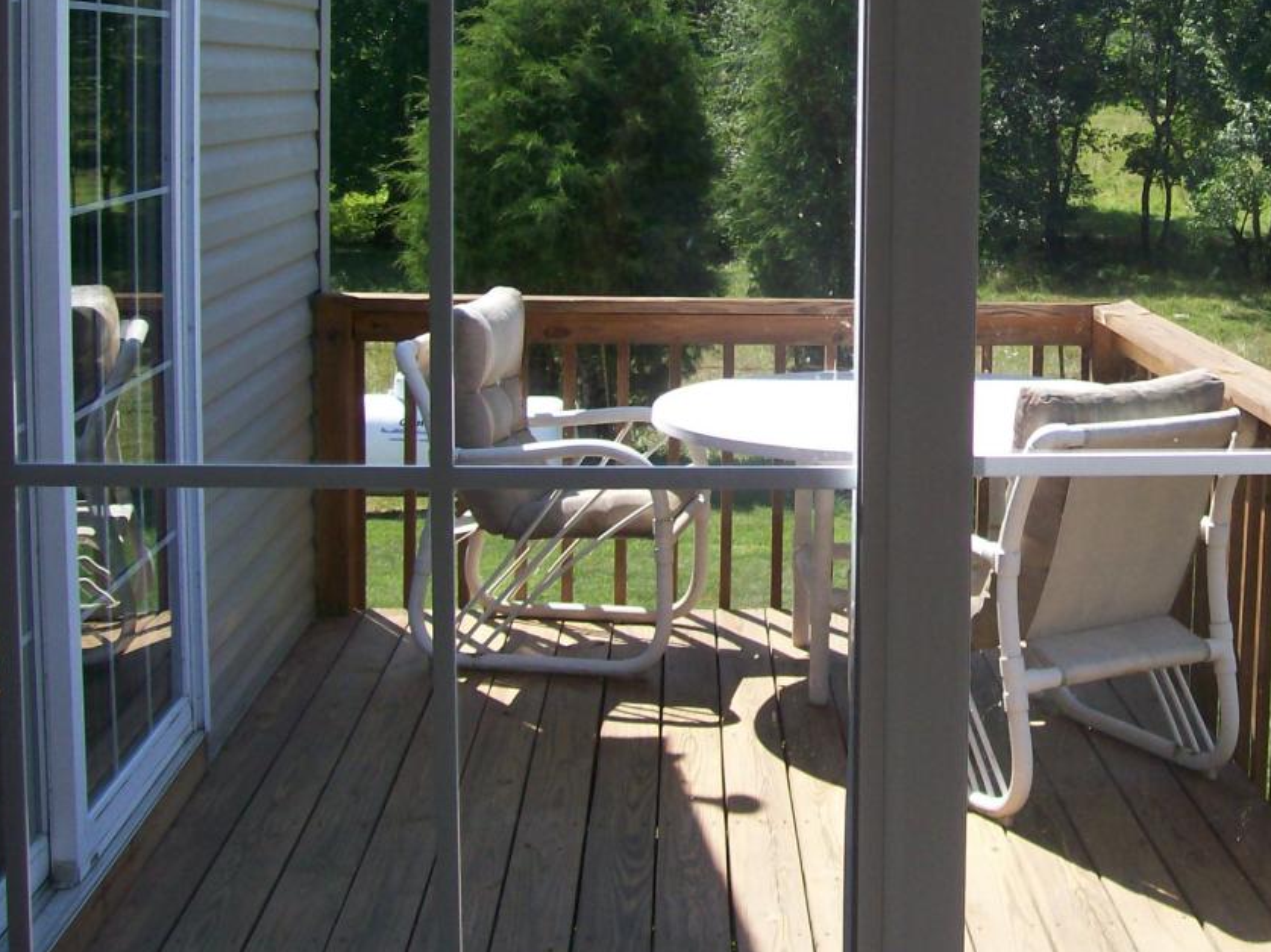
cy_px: 236
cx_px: 931
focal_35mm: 55
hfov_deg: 34.3
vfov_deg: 26.2
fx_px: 2019
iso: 80
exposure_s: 1/668
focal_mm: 6
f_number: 2.7
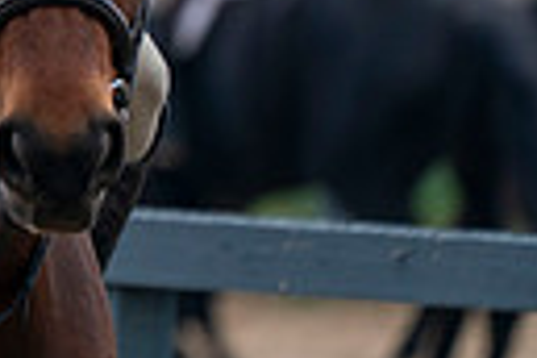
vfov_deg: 0.8
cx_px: -379
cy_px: -393
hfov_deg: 1.1
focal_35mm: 1794
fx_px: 26758
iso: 250
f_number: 5.6
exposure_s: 1/500
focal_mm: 400
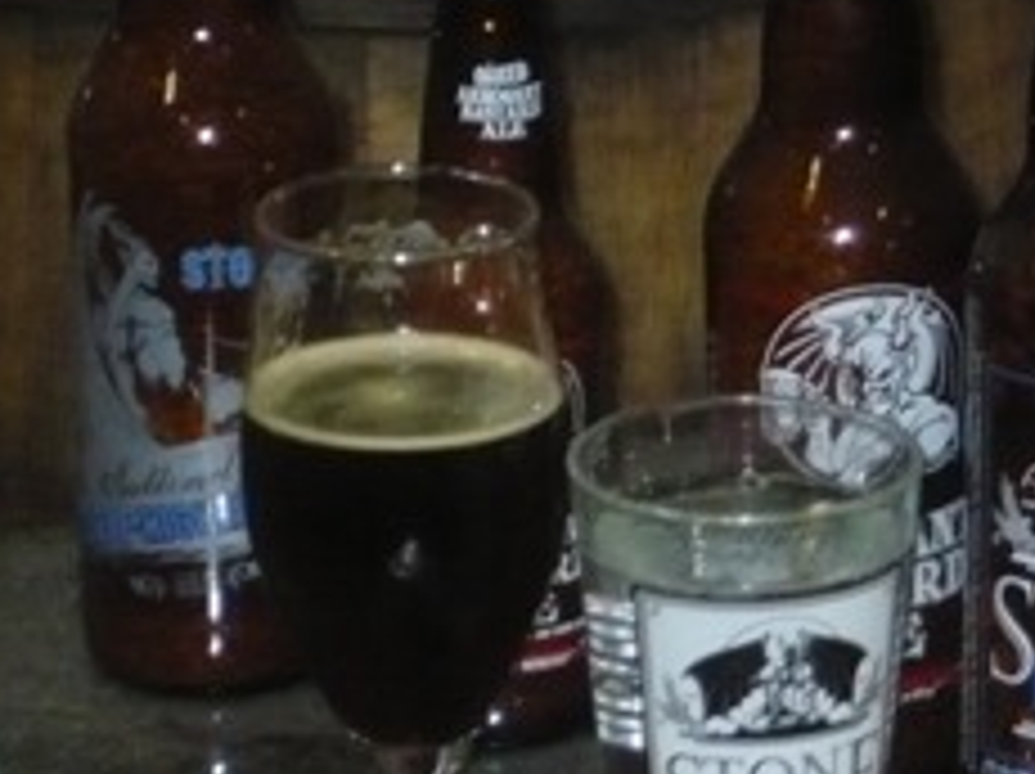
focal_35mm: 270
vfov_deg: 5.5
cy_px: 292
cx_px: 1282
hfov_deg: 7.3
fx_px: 8064
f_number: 4.8
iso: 400
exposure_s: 1/30
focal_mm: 16.1
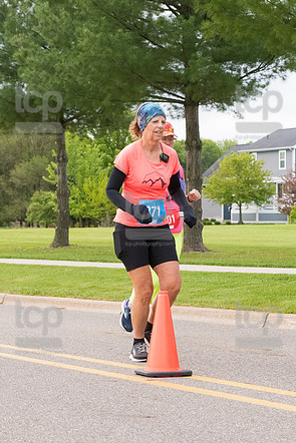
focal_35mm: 119
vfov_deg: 17.2
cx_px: 149
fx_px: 1466
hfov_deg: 11.5
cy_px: 218
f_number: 7.1
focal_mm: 78
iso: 4000
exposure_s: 1/1600
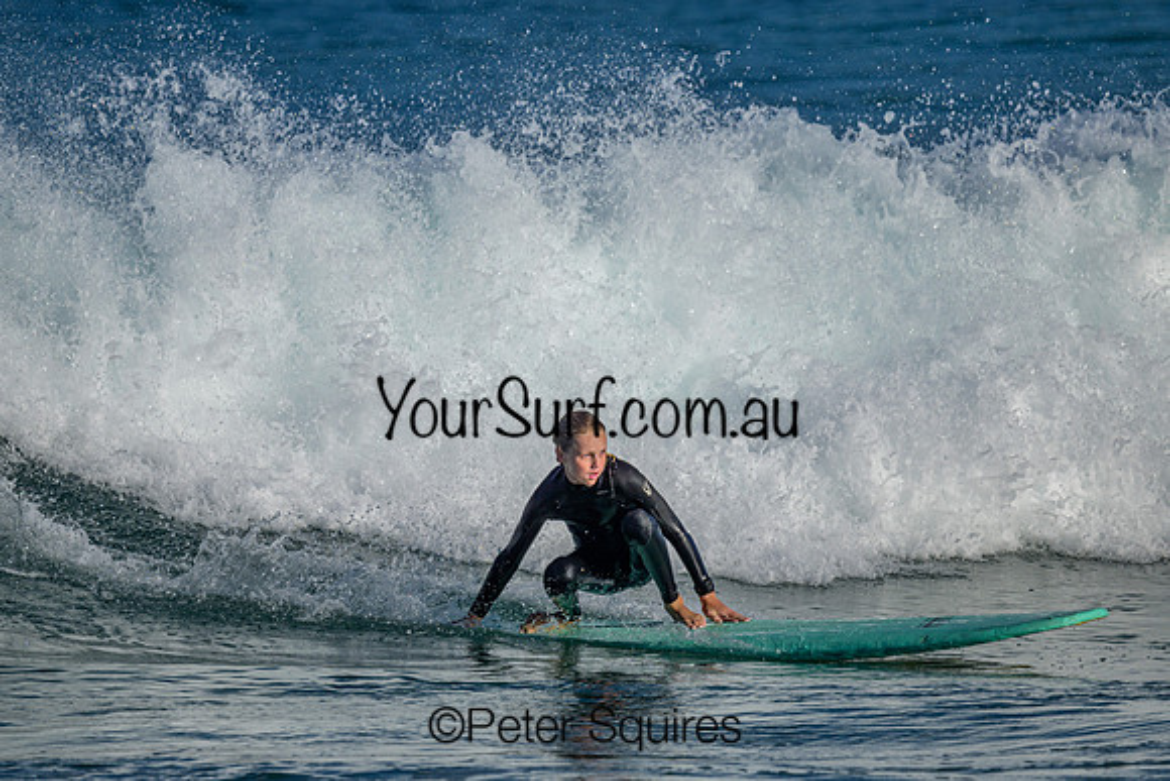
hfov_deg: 2.0
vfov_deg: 1.4
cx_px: 429
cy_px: 442
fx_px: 32928
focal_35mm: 1013
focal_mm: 800
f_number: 8
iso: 200
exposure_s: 1/2000
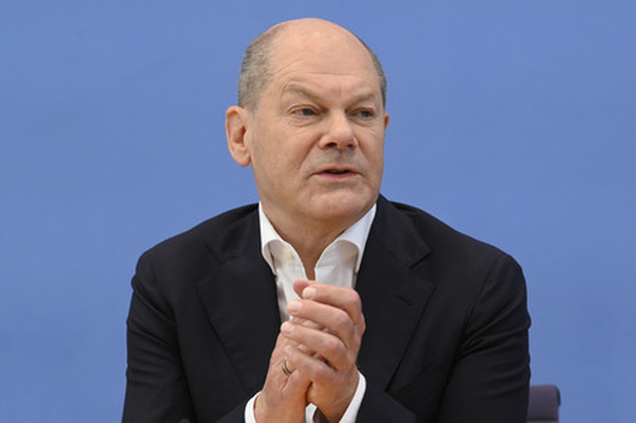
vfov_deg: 12.2
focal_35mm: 112
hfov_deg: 18.3
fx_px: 1977
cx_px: 318
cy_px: 212
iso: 3200
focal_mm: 112
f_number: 6.3
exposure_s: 1/500
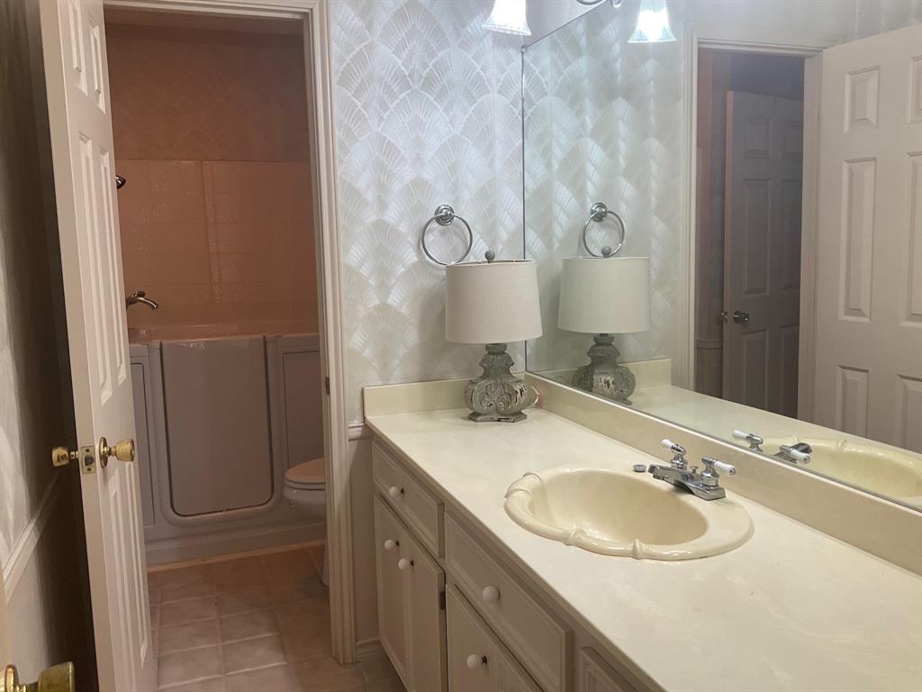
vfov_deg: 48.2
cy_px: 346
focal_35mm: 29
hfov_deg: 61.7
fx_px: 772
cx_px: 461
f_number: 1.8
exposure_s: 1/60
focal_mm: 3
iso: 40
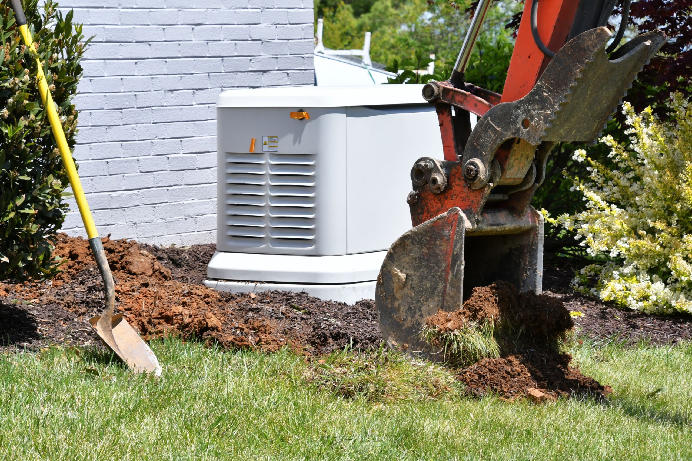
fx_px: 2595
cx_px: 346
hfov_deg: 15.2
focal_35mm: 135
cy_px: 230
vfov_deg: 10.2
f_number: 13
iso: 500
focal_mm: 90
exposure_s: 1/640
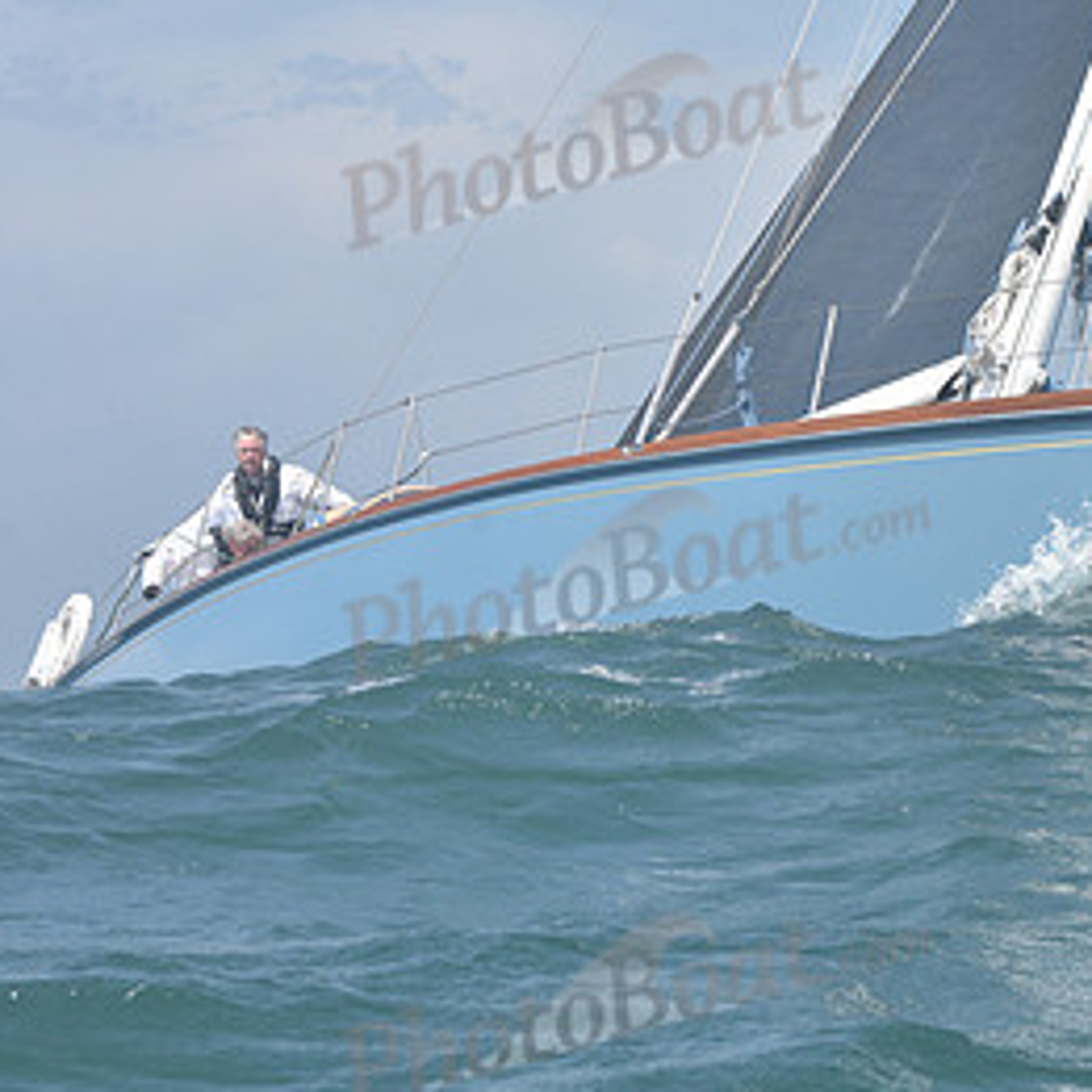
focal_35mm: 132
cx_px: 1151
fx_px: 4711
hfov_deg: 13.0
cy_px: 299
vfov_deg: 13.2
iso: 320
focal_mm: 70
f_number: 9
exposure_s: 1/1000
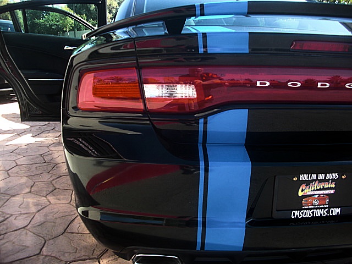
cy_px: 132
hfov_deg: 51.4
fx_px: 366
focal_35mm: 36
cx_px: 176
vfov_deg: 39.7
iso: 50
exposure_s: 1/125
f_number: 2.8
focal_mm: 6.3
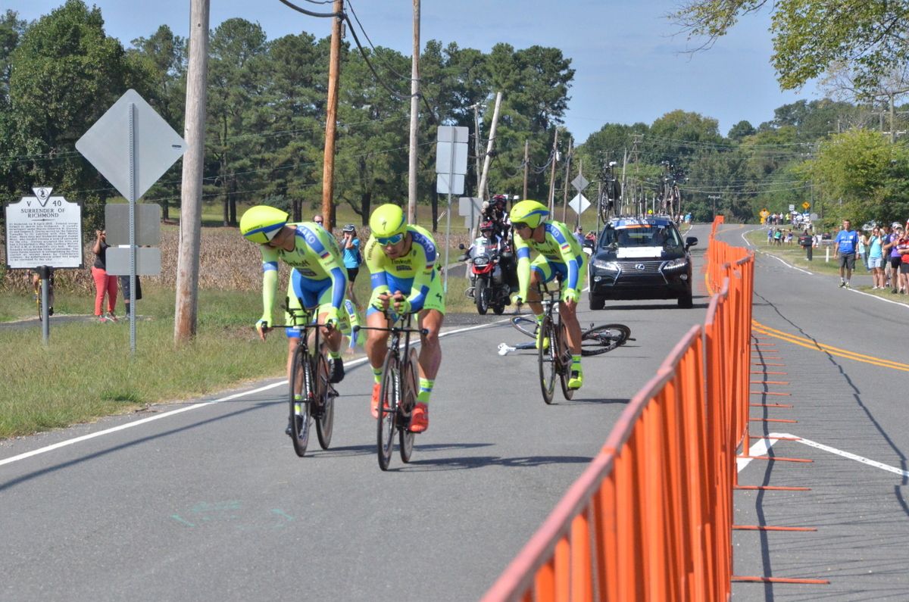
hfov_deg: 12.3
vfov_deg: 8.1
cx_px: 454
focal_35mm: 168
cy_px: 301
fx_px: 4234
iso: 3200
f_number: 14
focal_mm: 112
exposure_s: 1/3200
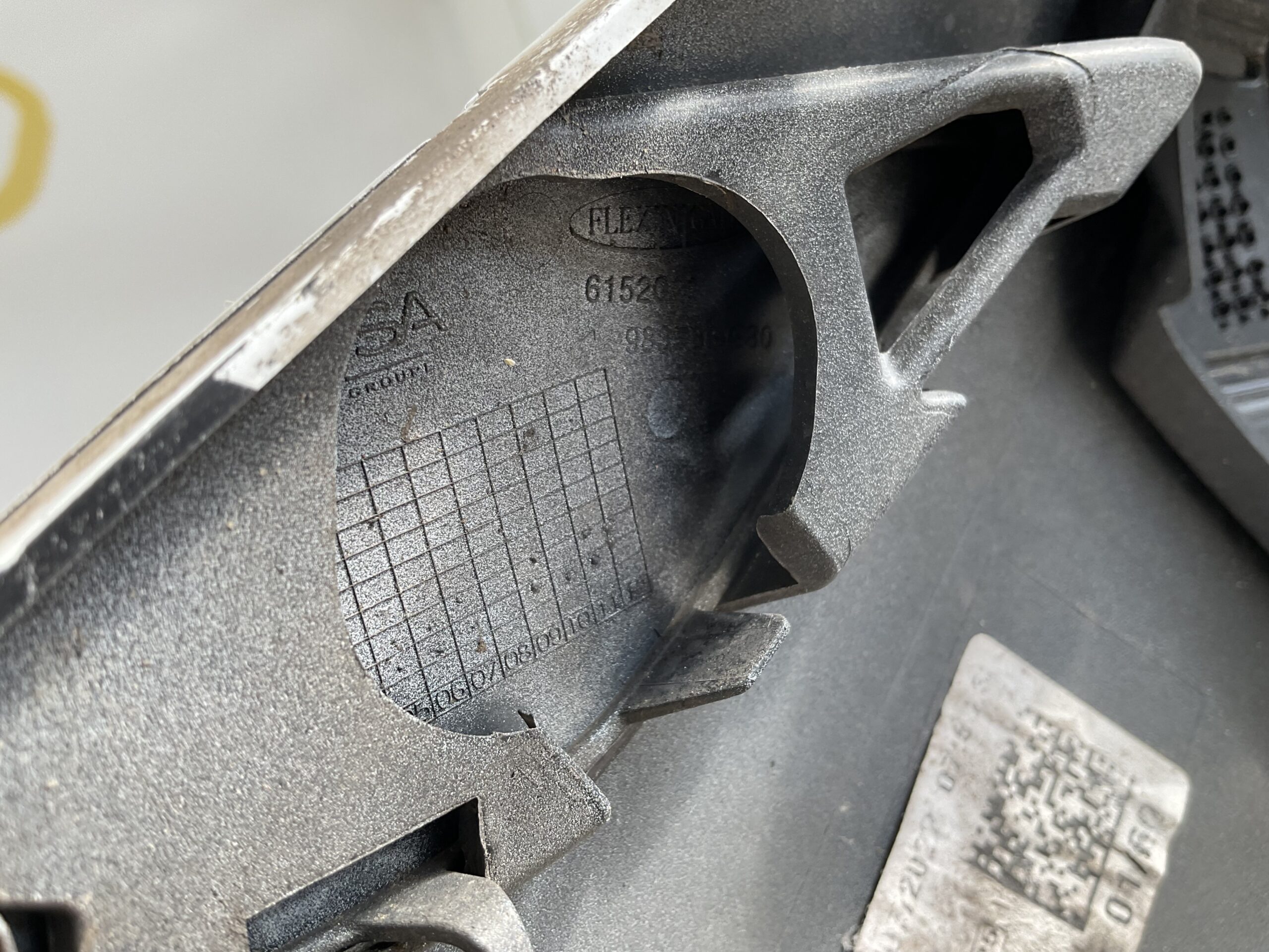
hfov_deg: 61.7
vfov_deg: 48.2
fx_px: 1063
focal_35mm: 29
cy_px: 476
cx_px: 634
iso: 16
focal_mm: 3
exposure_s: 1/120
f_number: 1.8
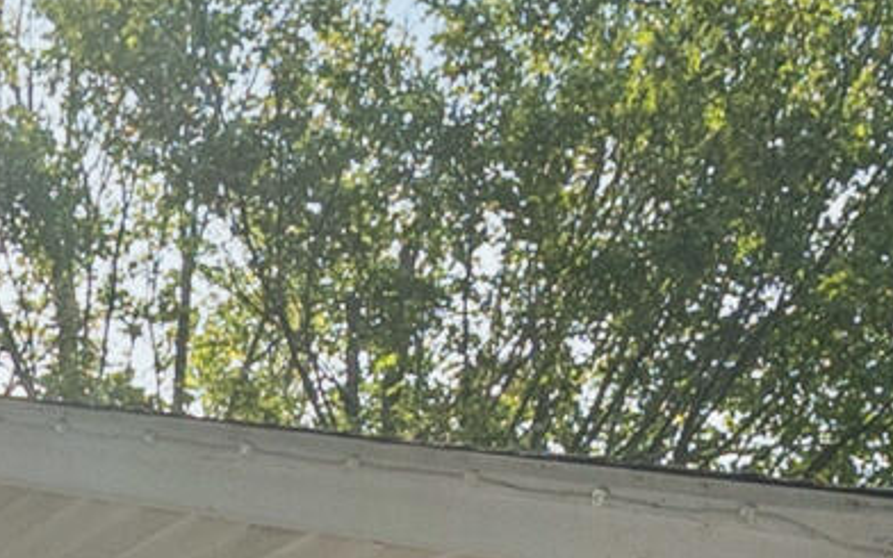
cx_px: -73
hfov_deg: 16.2
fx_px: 3042
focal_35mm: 125
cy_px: 1548
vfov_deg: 8.9
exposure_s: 1/400
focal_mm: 16
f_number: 7.1
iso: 320
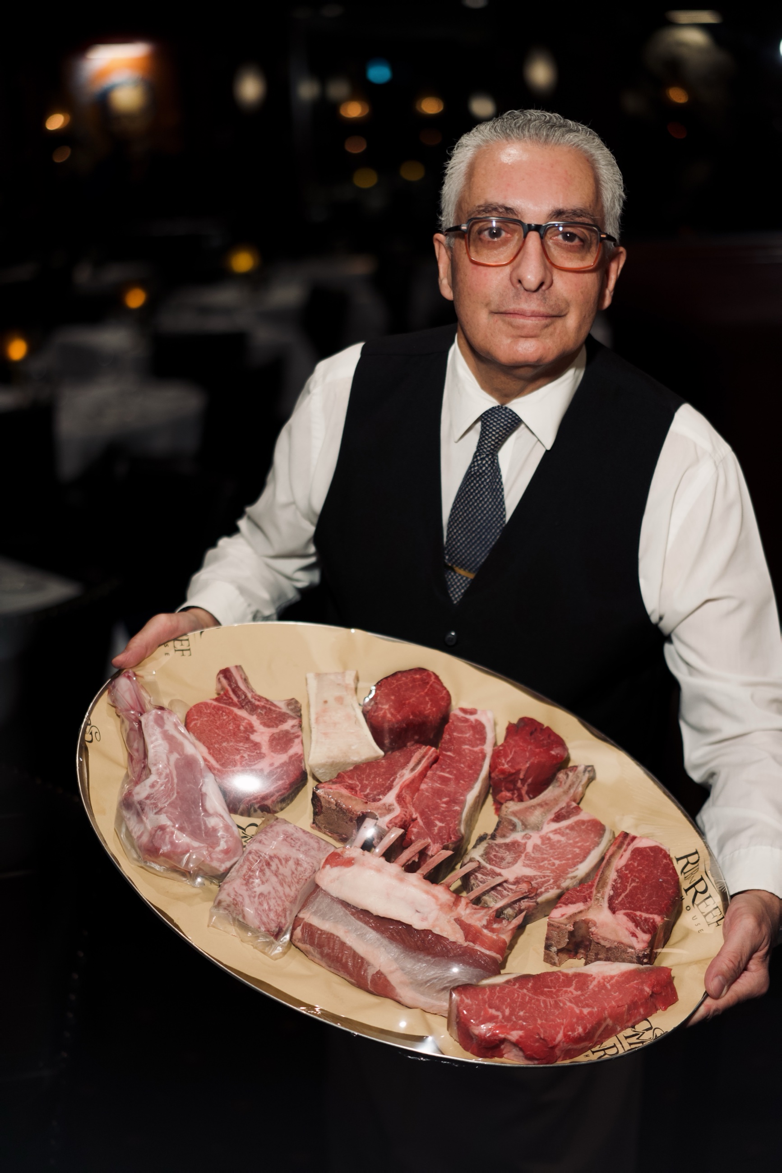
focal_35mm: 55
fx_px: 1792
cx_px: 391
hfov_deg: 24.6
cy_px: 586
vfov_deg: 36.2
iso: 500
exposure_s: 1/60
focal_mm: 55
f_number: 2
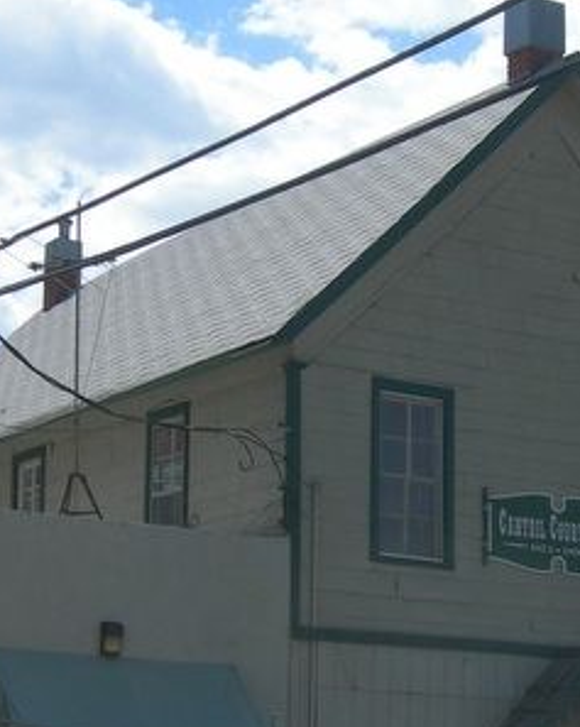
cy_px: 475
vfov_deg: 19.1
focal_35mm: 100
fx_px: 2149
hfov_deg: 15.4
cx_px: 365
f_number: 4.8
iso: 50
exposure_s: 1/622
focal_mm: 7.8
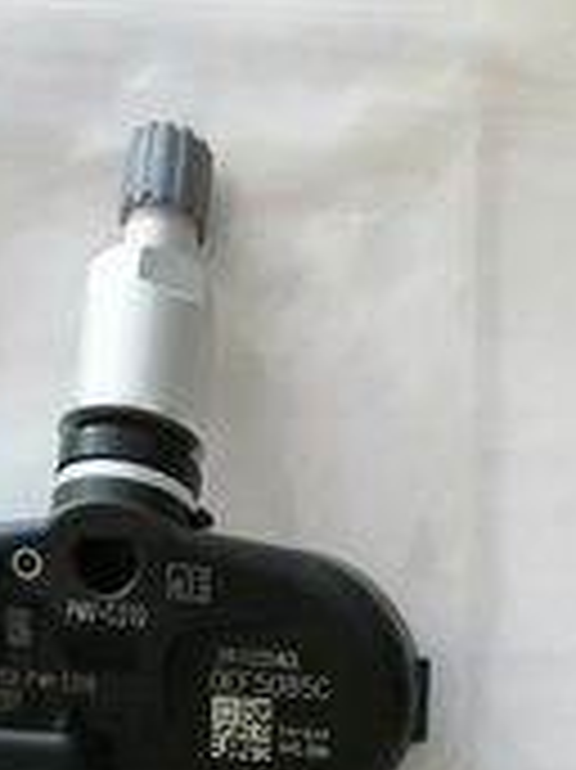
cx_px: 569
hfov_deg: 18.9
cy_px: 1004
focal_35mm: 76
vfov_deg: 22.8
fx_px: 1688
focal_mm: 3.96
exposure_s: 1/100
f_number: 1.8
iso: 400
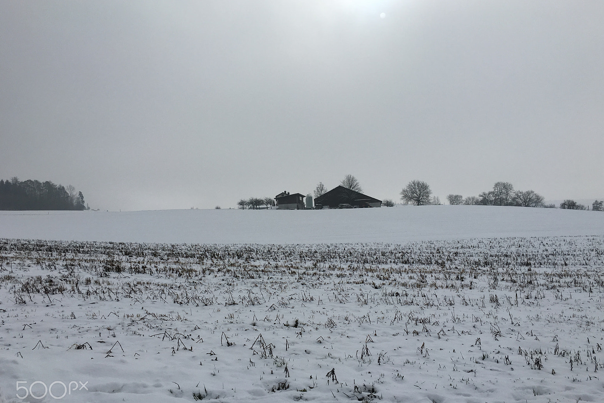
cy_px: 208
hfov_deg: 60.3
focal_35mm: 31
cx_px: 302
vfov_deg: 42.3
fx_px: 520
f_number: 2.2
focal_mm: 4.15
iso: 25
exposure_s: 1/4525
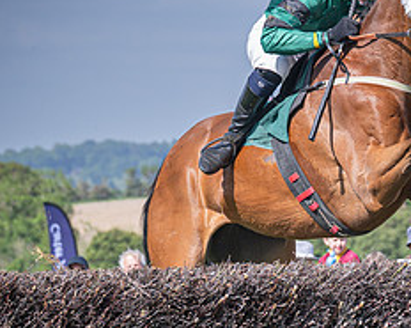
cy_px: 151
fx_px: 3851
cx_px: 402
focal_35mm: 317
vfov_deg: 4.9
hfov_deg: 6.1
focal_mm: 86
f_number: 4
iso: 200
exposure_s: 1/1600
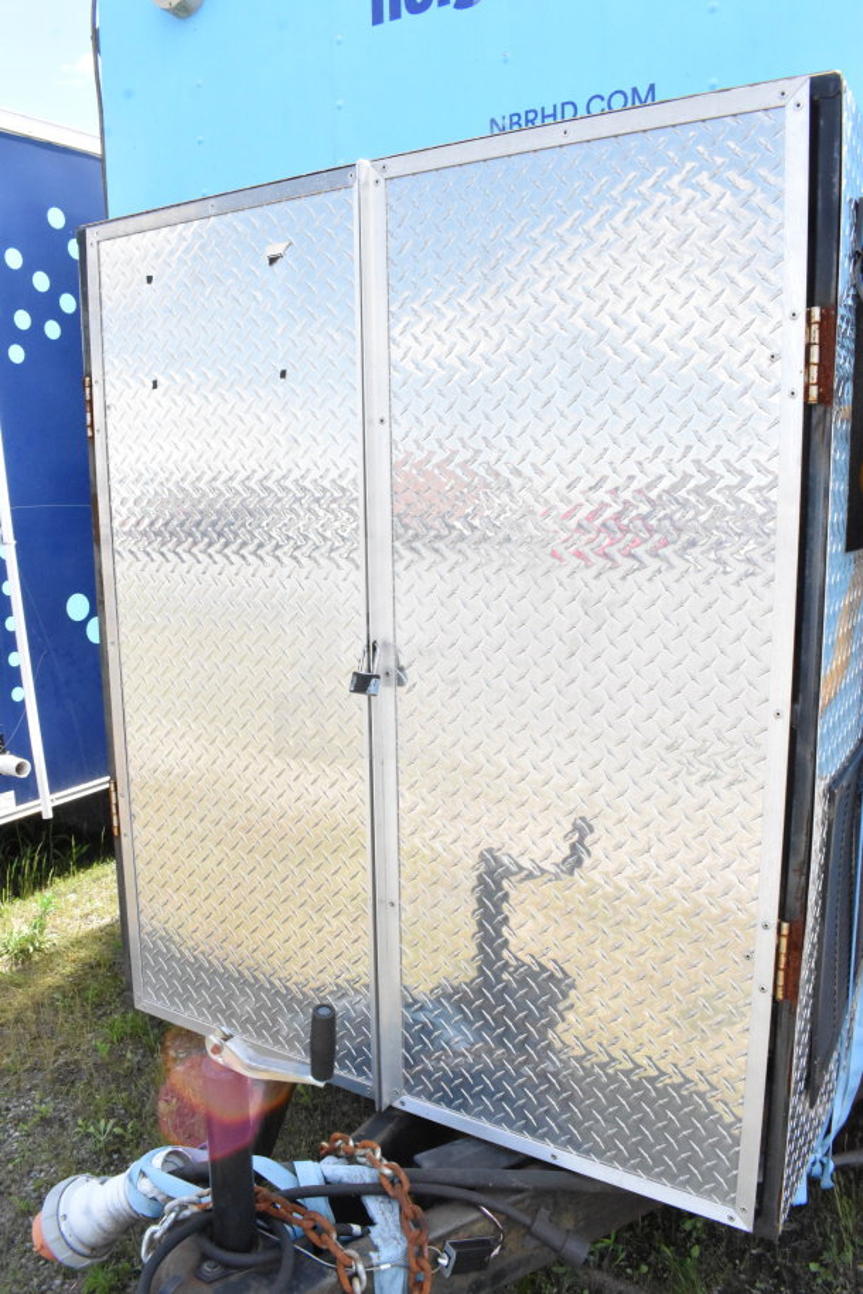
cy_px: 647
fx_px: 971
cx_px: 432
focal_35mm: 27
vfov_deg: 67.4
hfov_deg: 47.9
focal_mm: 18
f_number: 18
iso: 6400
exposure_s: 1/1250
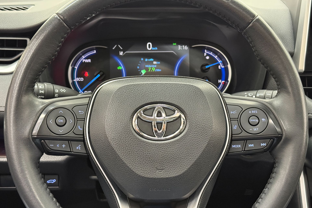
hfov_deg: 39.6
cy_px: 92
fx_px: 433
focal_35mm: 50
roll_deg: -1.1
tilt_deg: -20.0
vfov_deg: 27.0
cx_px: 156
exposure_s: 1/30
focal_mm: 6.76
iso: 500
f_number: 1.78
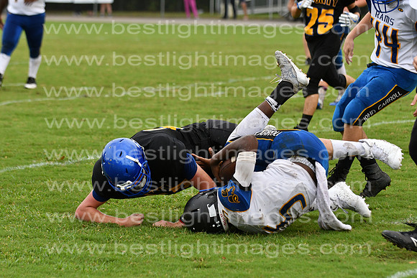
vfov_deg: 6.5
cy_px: 139
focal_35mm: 210
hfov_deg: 9.8
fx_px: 2433
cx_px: 208
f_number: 3.5
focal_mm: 140
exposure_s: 1/2500
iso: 800
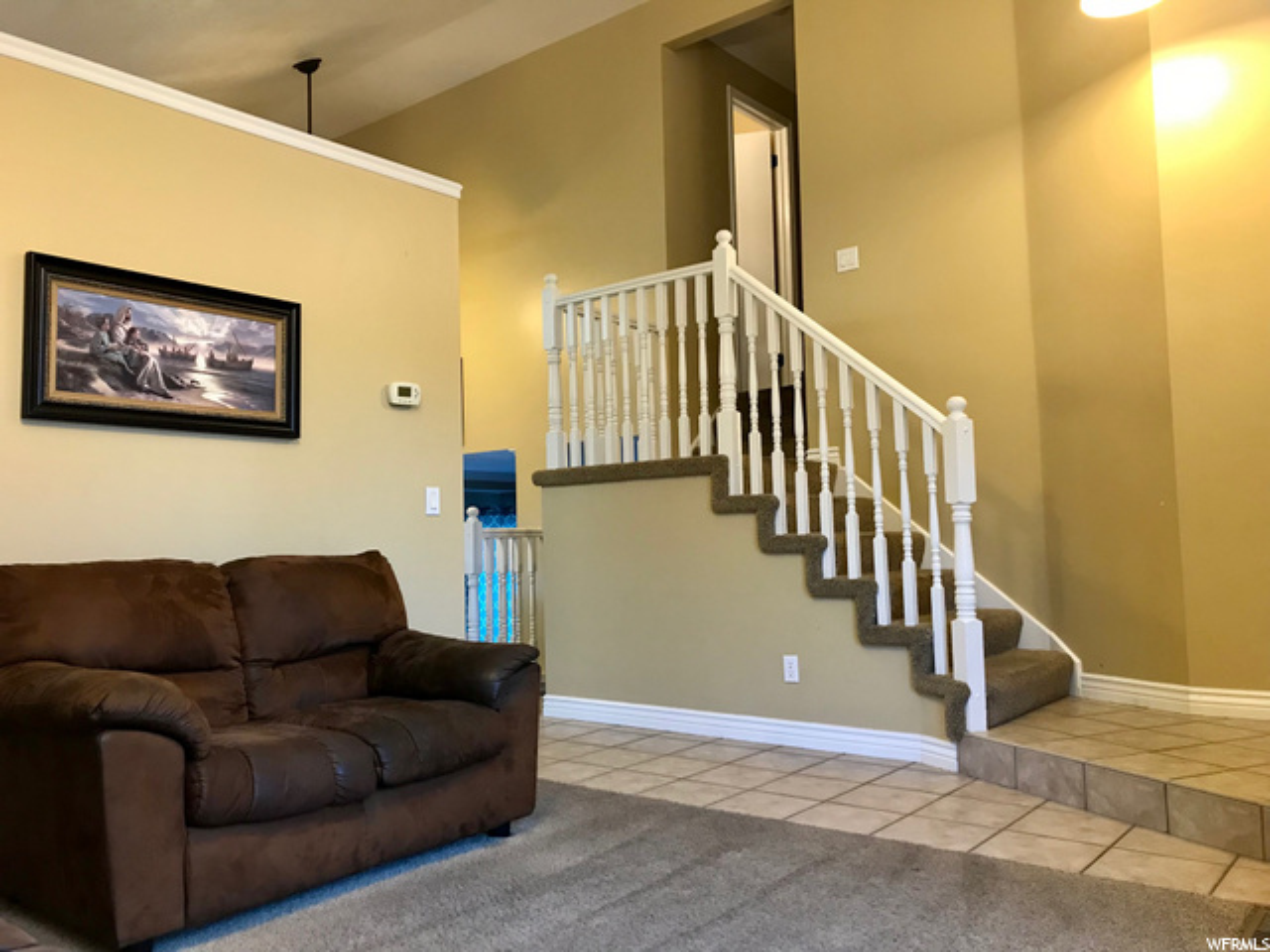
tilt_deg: +4.3
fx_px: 1027
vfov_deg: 49.7
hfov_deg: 63.4
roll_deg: +1.8
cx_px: 635
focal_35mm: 28
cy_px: 476
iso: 50
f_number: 1.8
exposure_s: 1/15
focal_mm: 3.99
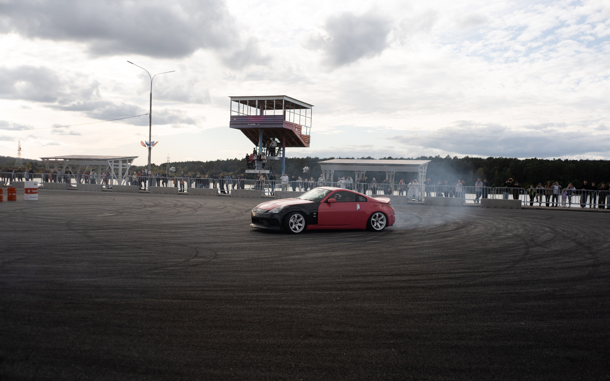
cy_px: 202
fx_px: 598
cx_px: 306
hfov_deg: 54.0
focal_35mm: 36
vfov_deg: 35.3
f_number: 2.2
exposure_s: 1/2500
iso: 100
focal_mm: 35
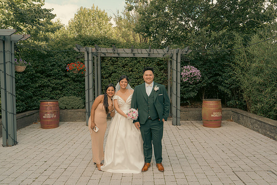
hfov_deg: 61.9
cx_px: 138
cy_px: 92
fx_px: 231
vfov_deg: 43.6
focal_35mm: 30
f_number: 5.6
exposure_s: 1/160
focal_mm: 30
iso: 200
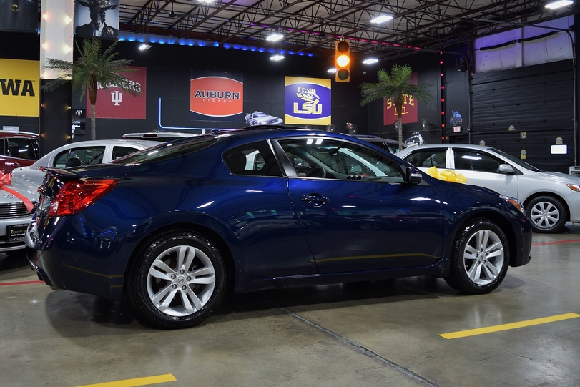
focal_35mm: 34
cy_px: 162
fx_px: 548
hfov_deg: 55.5
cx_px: 240
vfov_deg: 38.8
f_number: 3.5
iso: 800
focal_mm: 18
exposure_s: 1/60
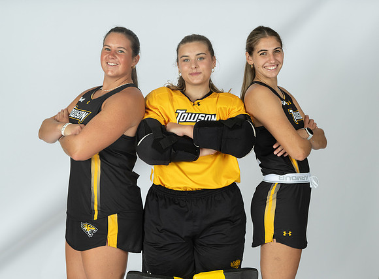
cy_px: 145
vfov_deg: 20.0
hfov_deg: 26.9
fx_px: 792
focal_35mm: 73
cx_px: 229
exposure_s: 1/200
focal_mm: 55
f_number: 10
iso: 160
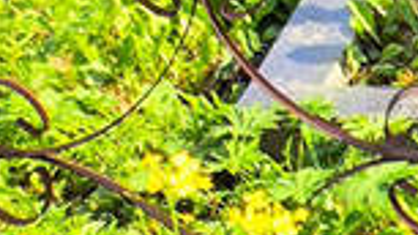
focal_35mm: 285
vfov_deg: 4.1
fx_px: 3158
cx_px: 884
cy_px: 768
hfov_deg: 7.2
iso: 50
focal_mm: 4.71
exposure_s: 1/507
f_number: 1.7
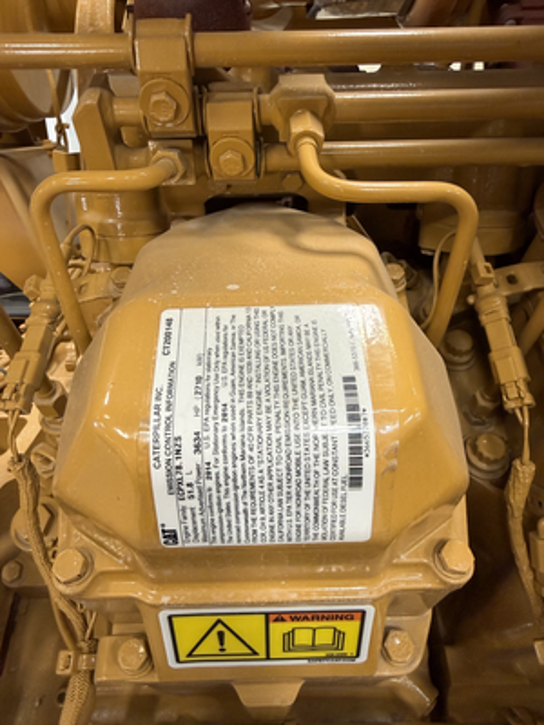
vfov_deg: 71.6
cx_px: 272
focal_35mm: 24
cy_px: 362
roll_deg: +0.9
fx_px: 503
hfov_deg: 56.8
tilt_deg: -22.3
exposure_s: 1/99
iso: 250
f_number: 2.2
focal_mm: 2.22
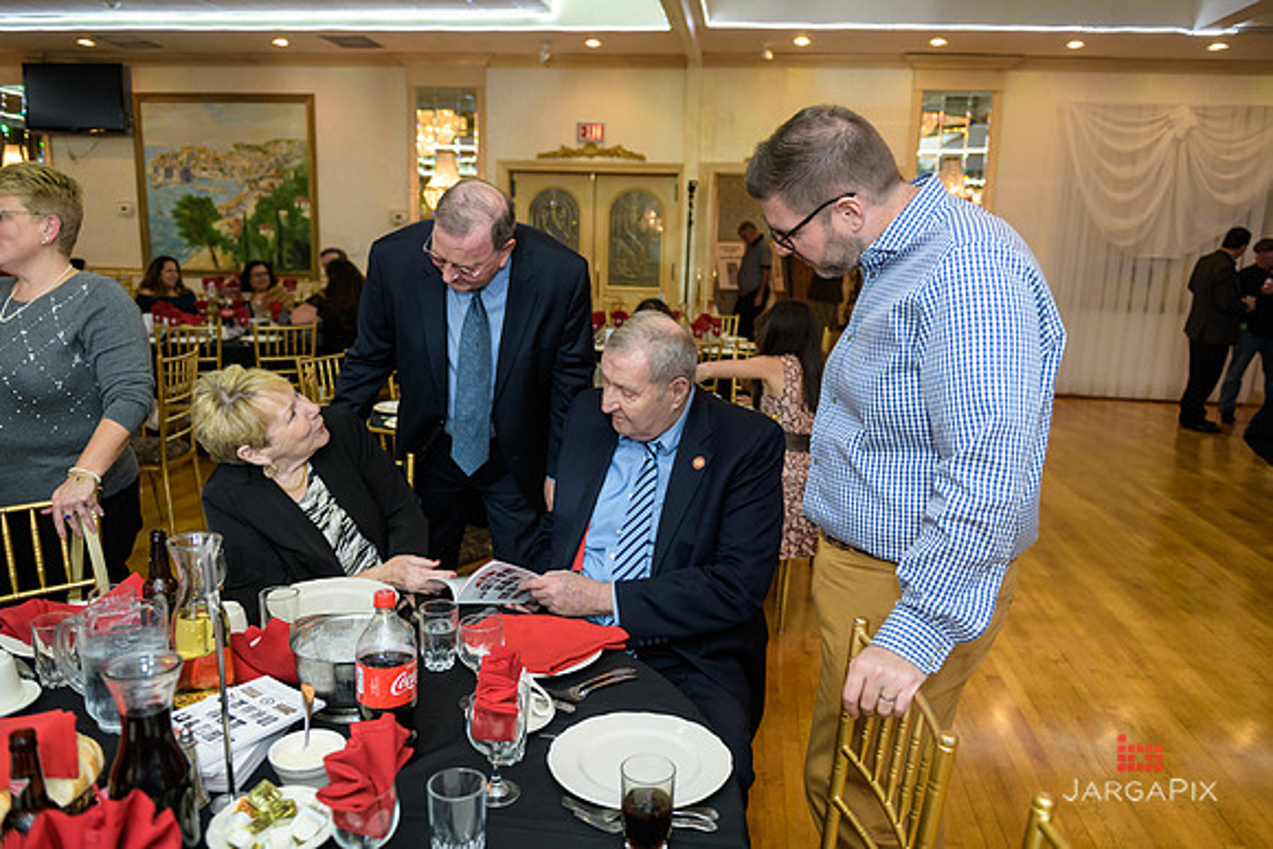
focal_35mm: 27
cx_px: 636
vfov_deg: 48.0
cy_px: 424
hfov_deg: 67.4
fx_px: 955
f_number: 3.2
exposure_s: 1/125
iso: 1000
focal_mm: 27
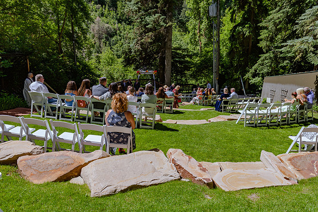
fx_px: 223
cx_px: 154
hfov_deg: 70.9
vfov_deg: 50.9
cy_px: 106
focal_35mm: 25
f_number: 5.6
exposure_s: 1/800
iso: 200
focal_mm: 24
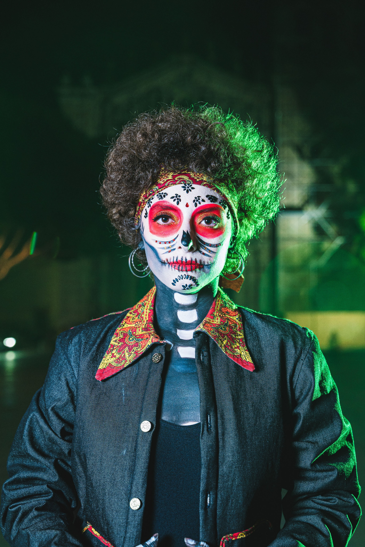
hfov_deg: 27.5
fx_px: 744
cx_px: 182
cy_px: 274
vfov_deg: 40.3
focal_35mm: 49
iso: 1000
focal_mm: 49
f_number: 3.5
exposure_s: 1/200
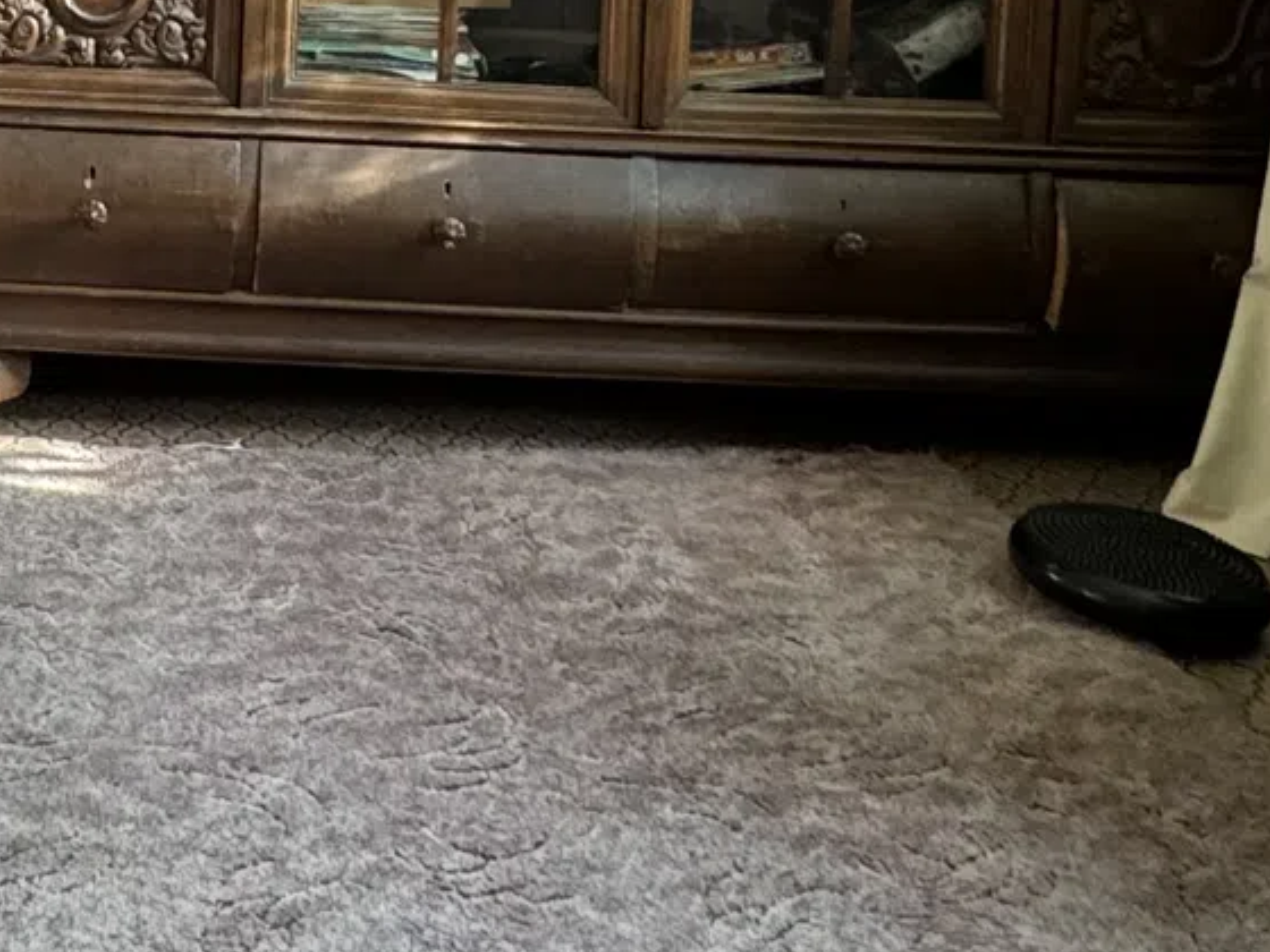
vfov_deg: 22.3
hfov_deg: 30.4
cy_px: -220
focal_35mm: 60
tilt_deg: -5.0
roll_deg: -3.0
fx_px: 2201
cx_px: 66
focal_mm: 2.22
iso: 320
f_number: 2.2
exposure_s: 1/89
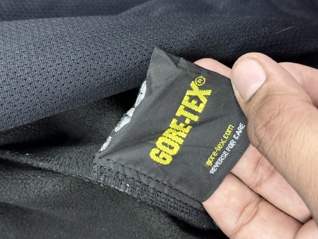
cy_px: 120
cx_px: 159
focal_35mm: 48
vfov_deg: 30.3
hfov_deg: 39.7
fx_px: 441
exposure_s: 1/100
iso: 250
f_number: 1.78
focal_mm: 6.76
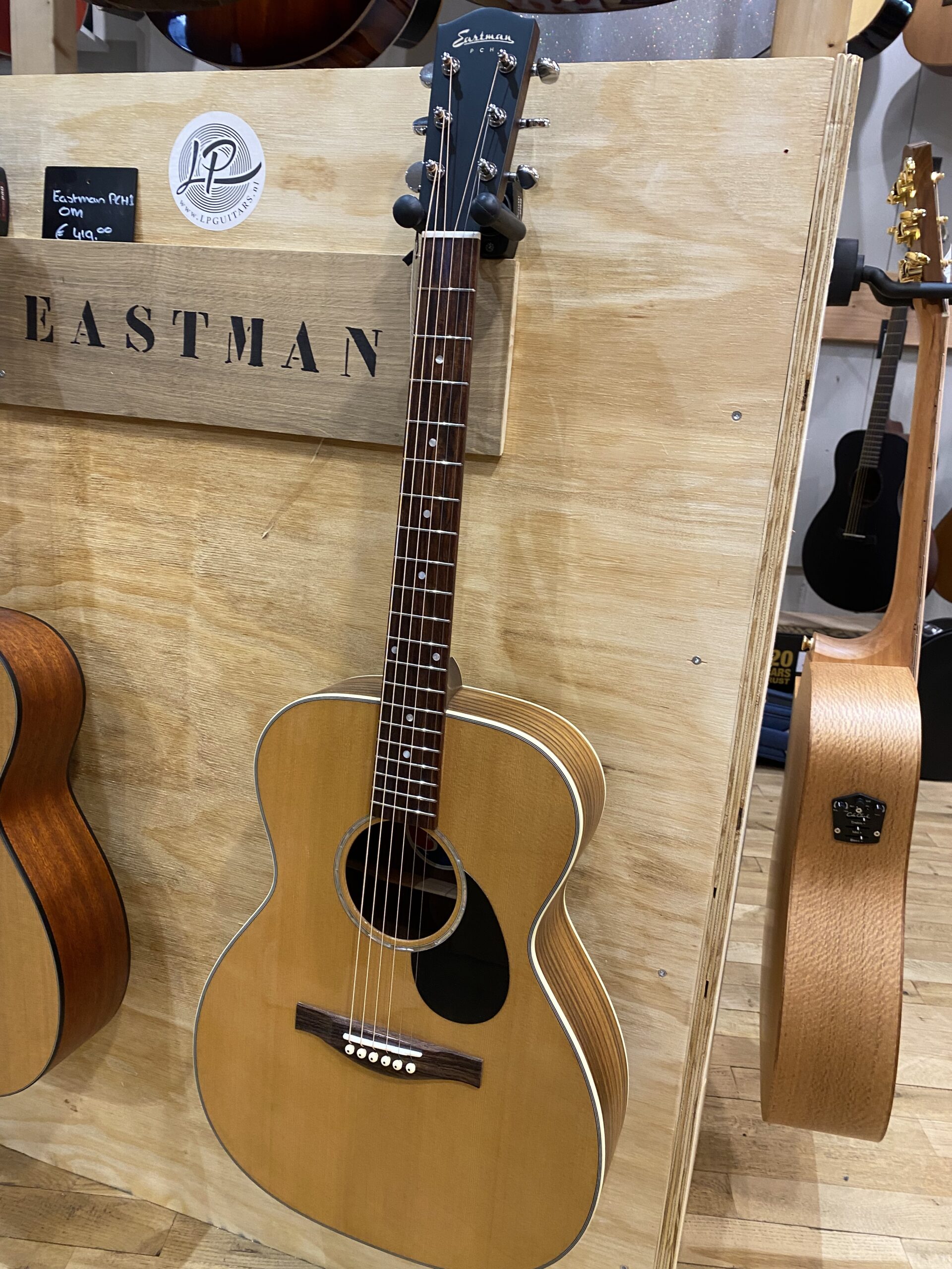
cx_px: 476
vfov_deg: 67.3
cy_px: 634
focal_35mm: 26
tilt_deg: -13.5
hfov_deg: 53.1
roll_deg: -4.7
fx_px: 953
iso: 160
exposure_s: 1/50
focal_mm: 4.25
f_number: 1.8
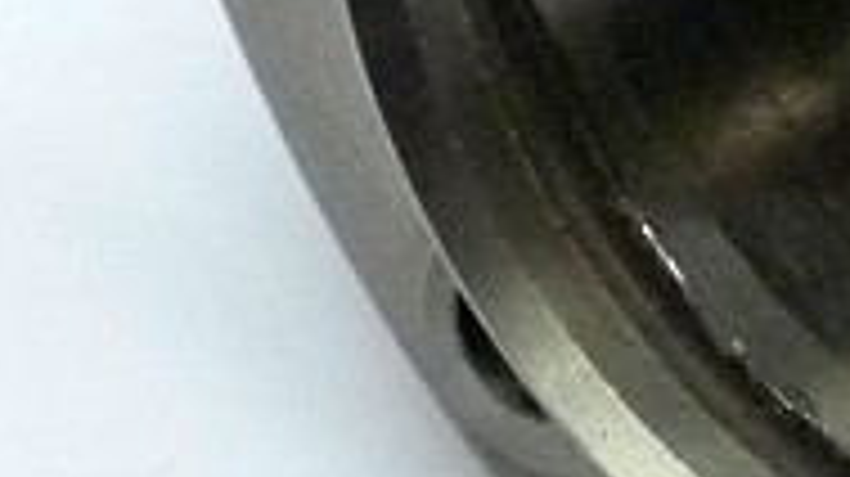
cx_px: 1482
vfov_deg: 4.7
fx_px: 5811
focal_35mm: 258
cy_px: -202
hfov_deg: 8.1
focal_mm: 7.9
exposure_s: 1/15
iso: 400
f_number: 3.8
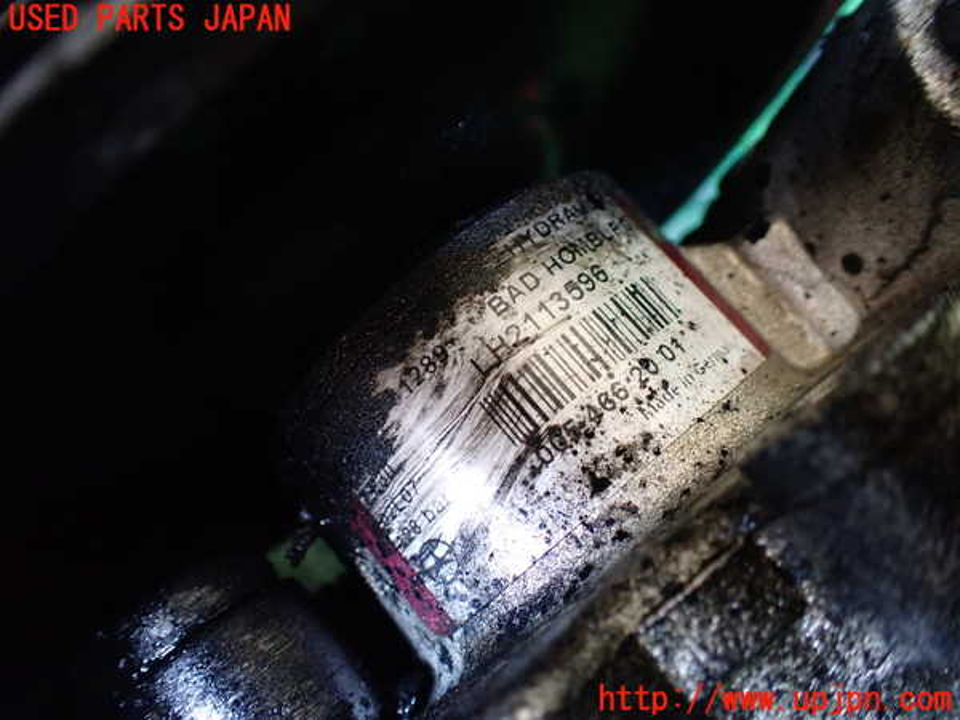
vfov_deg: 46.8
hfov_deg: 60.0
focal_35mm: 30
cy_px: 360
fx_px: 832
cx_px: 480
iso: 1000
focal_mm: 5.4
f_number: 2.3
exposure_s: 1/30
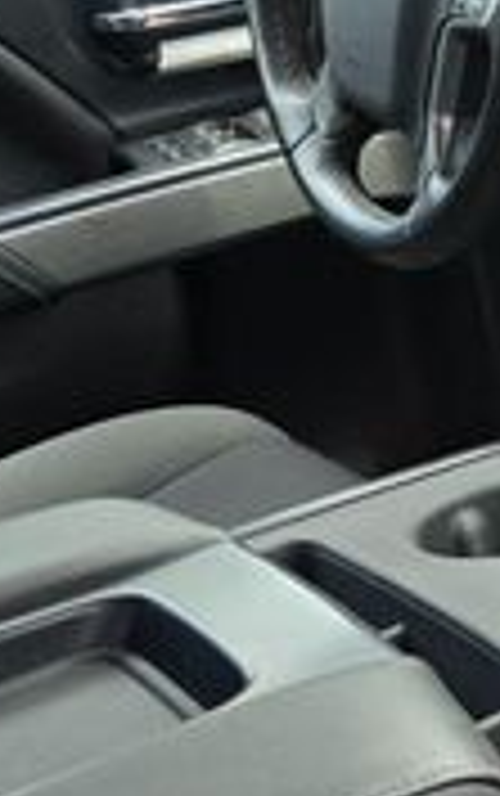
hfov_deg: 12.2
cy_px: 351
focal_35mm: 88
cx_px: 1153
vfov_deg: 23.5
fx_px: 1914
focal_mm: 6.3
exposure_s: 1/180
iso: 40
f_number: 1.7
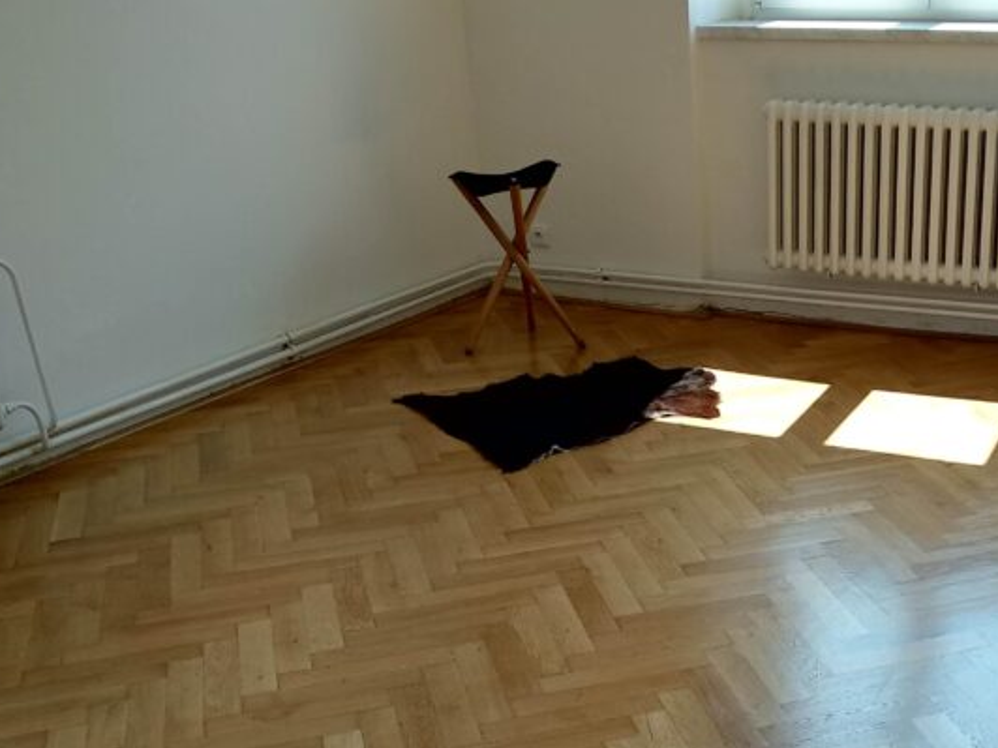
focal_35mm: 50
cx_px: 750
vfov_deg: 28.7
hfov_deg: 37.2
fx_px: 1442
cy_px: 553
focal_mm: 3.81
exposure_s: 1/220
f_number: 2.2
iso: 125
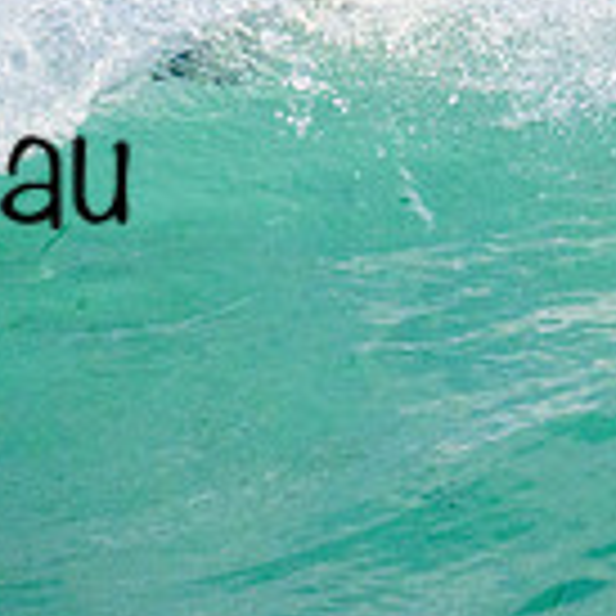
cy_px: 88
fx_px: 79626
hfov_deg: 0.4
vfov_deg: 0.4
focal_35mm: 3955
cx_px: -285
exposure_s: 1/2000
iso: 2200
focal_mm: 800
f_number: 13
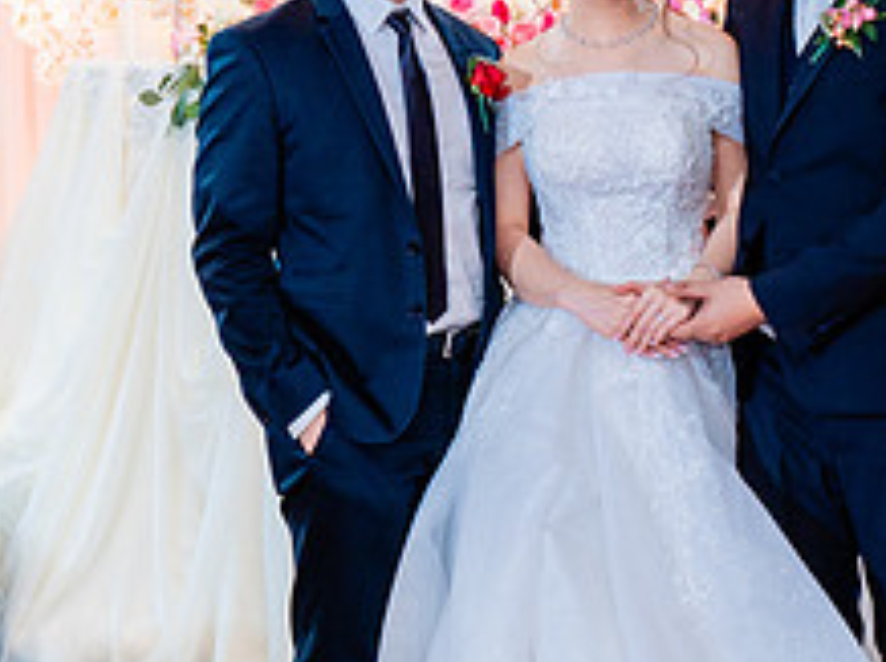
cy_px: 304
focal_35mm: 122
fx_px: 3119
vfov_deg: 12.1
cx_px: 469
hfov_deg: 16.2
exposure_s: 1/160
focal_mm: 42
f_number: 3.5
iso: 800
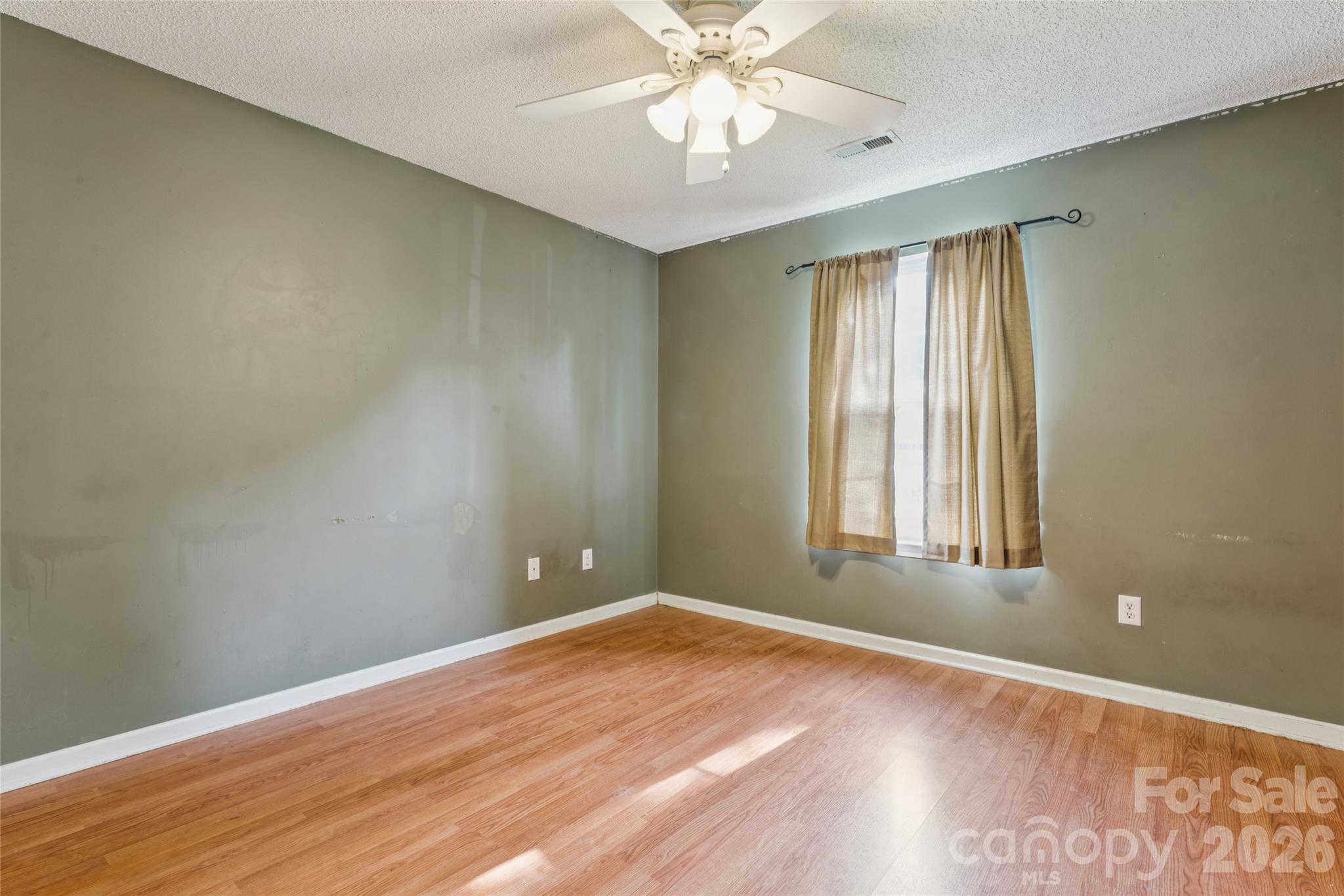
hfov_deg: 94.0
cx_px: 672
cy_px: 448
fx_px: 627
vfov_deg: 71.1
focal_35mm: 17
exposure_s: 1.6
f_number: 13
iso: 200
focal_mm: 16.8
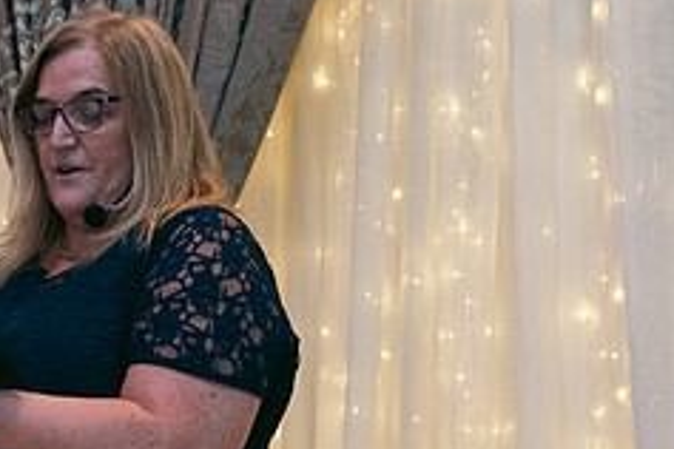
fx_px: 1647
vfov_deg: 15.5
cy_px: 297
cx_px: 91
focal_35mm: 88
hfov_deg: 22.6
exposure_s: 1/160
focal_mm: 36
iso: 800
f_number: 3.5
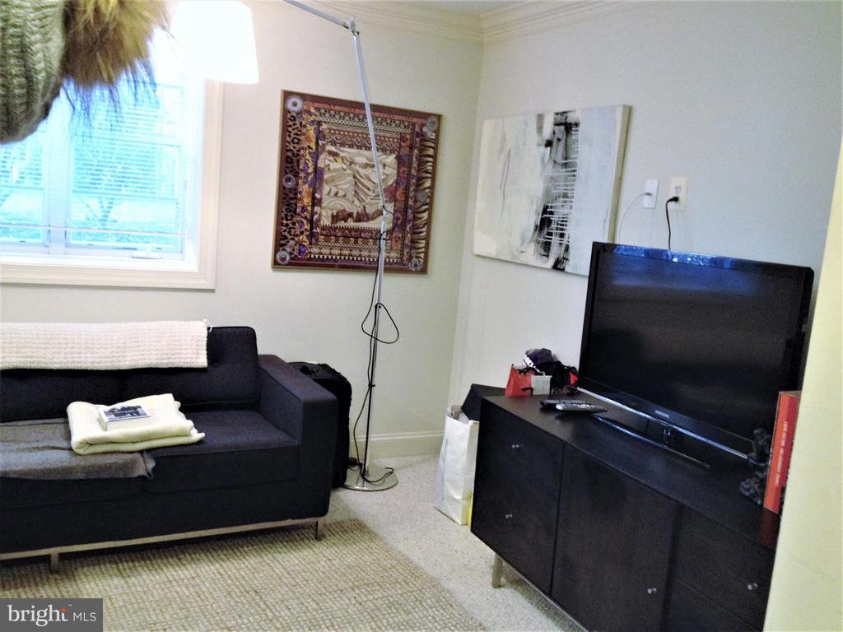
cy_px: 316
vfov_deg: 40.7
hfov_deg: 52.6
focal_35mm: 35
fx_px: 852
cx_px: 422
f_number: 2.4
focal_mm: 4.28
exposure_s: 1/20
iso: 250
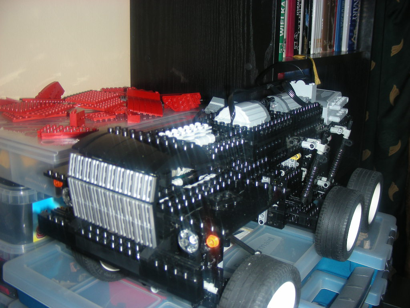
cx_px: 205
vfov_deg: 37.7
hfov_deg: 49.0
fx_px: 450
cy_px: 154
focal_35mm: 38
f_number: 3.5
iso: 50
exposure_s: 1/60
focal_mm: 6.3
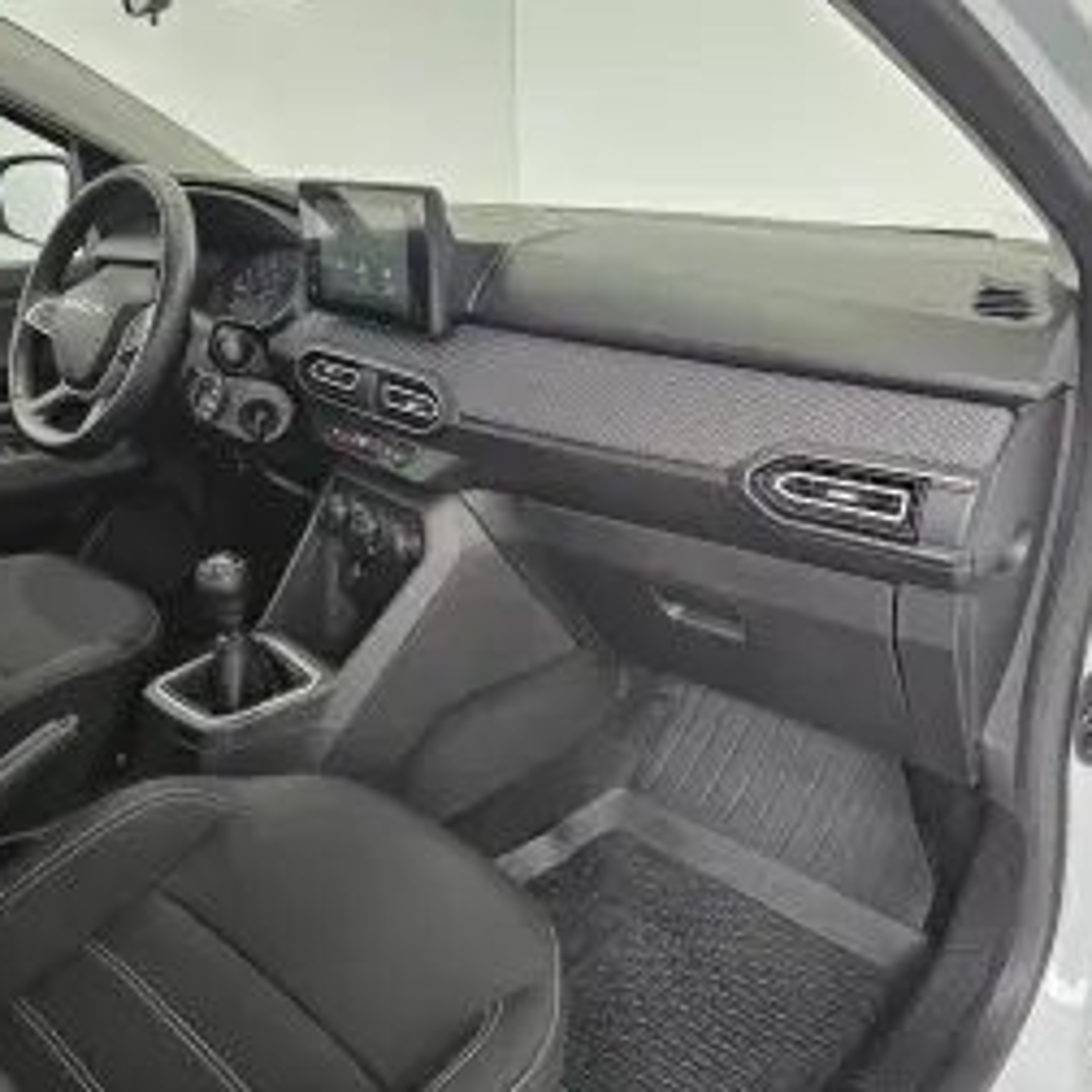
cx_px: 511
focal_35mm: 29
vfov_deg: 55.6
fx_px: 1035
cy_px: 576
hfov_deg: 55.6
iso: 200
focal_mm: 6.3
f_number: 1.7
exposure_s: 1/190
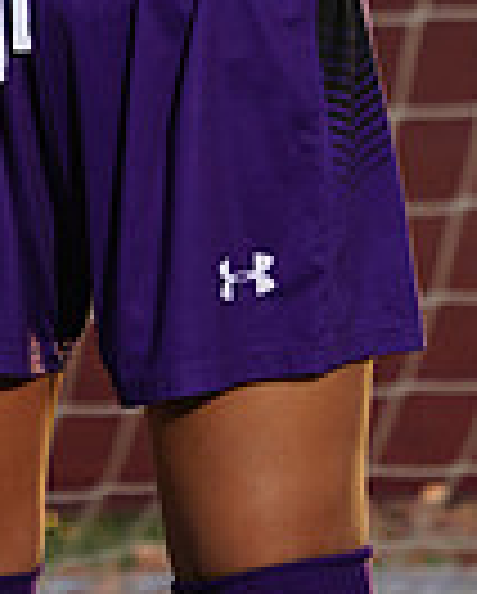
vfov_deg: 1.4
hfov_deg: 1.2
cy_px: -616
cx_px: -34
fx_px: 23733
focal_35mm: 1348
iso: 100
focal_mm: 327
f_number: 7.1
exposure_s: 1/200
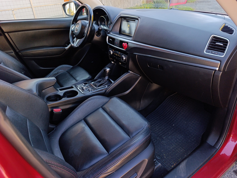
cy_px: 89
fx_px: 158
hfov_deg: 73.8
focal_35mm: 23
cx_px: 118
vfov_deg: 59.0
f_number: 1.6
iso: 125
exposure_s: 1/100
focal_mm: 6.14
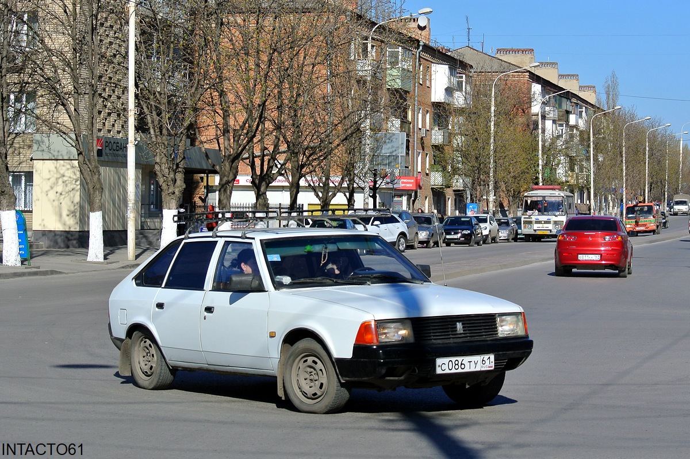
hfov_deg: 25.1
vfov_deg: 16.8
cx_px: 345
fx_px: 1552
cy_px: 230
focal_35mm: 81
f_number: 5
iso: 100
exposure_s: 1/1000
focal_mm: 30
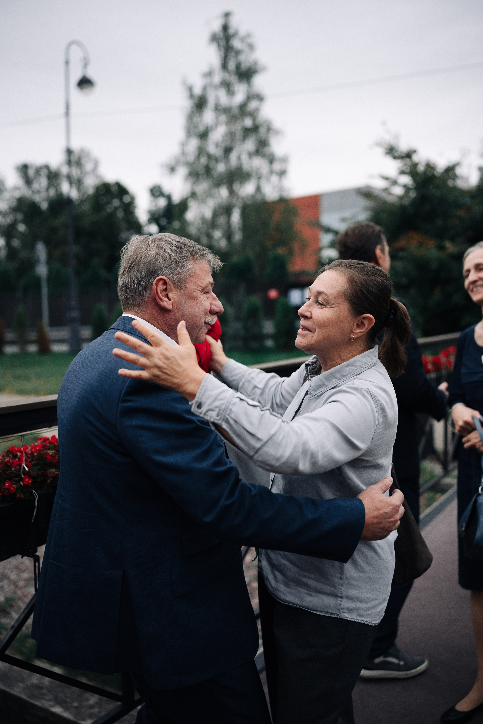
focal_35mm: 35
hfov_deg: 37.9
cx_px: 242
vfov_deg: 54.4
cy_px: 362
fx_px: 704
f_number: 1.8
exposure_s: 1/1250
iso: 400
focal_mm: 35
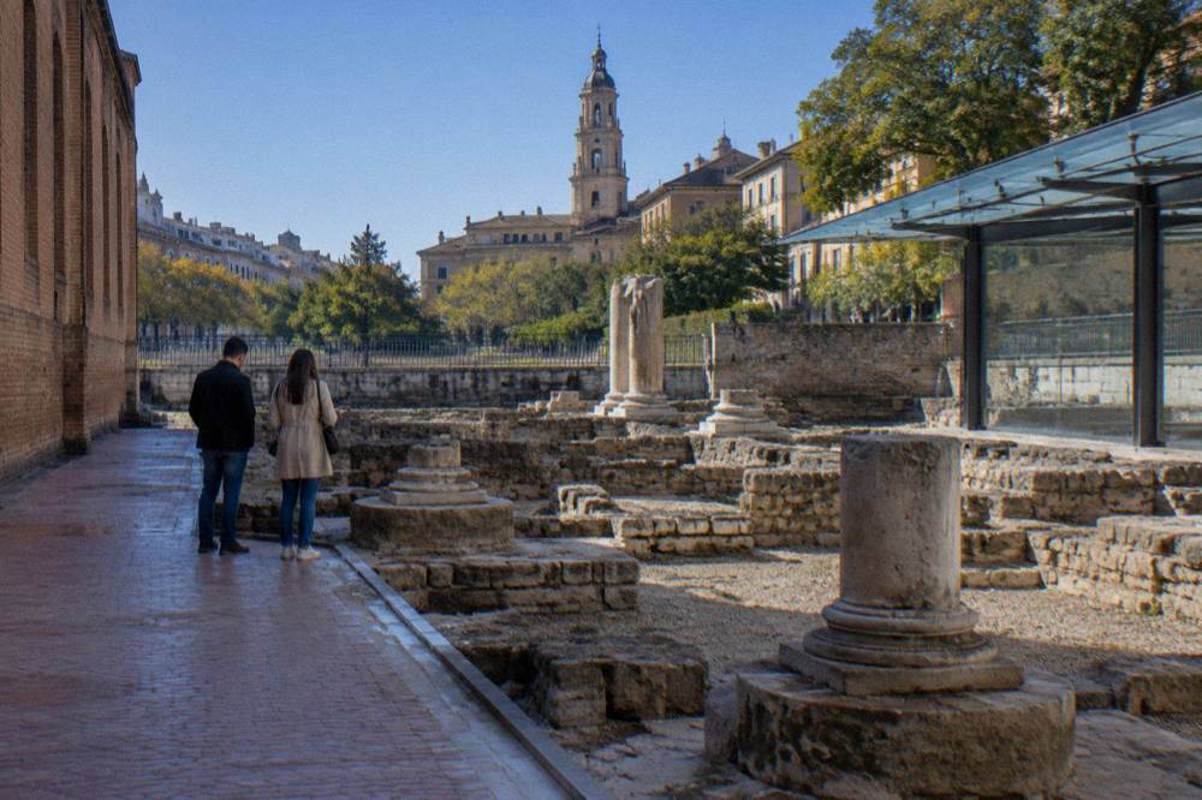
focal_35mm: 49
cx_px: 601
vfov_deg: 27.5
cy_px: 400
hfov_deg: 40.4
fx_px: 1635
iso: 640
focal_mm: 49
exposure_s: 1/500
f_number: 5.6
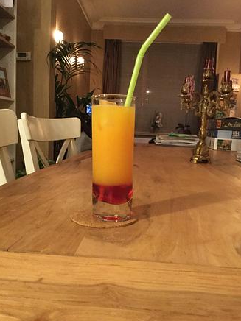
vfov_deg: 56.8
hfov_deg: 44.2
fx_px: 297
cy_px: 163
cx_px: 121
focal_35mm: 32
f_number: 2.4
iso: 800
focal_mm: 3.3
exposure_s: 1/17
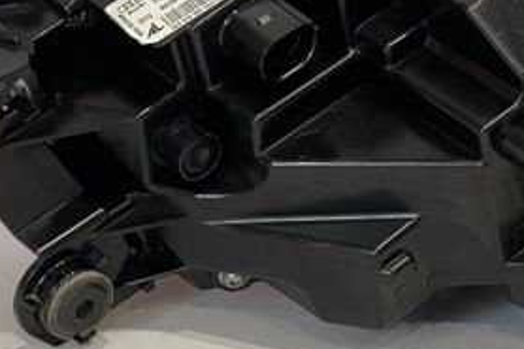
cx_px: 315
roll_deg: -2.5
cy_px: 105
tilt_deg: -19.3
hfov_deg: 13.4
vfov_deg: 9.0
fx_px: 2226
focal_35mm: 153
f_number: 2.2
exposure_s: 1/50
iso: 200
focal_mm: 7.5
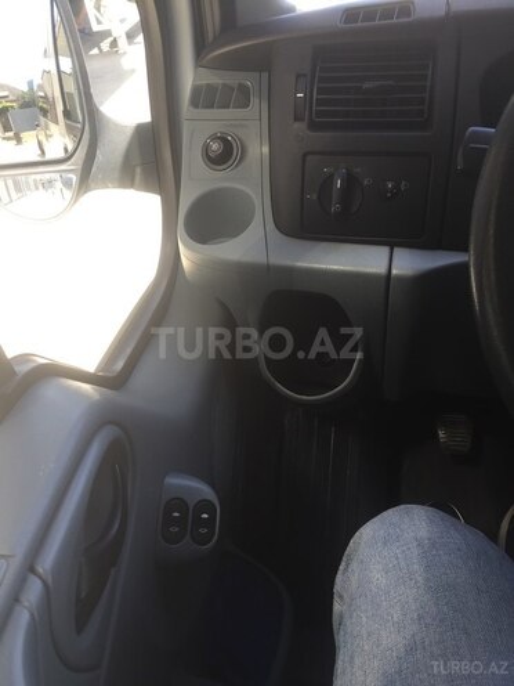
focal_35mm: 29
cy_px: 343
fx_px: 574
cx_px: 257
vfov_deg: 61.7
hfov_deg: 48.2
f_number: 2.2
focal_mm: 4.15
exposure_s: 1/132
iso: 32
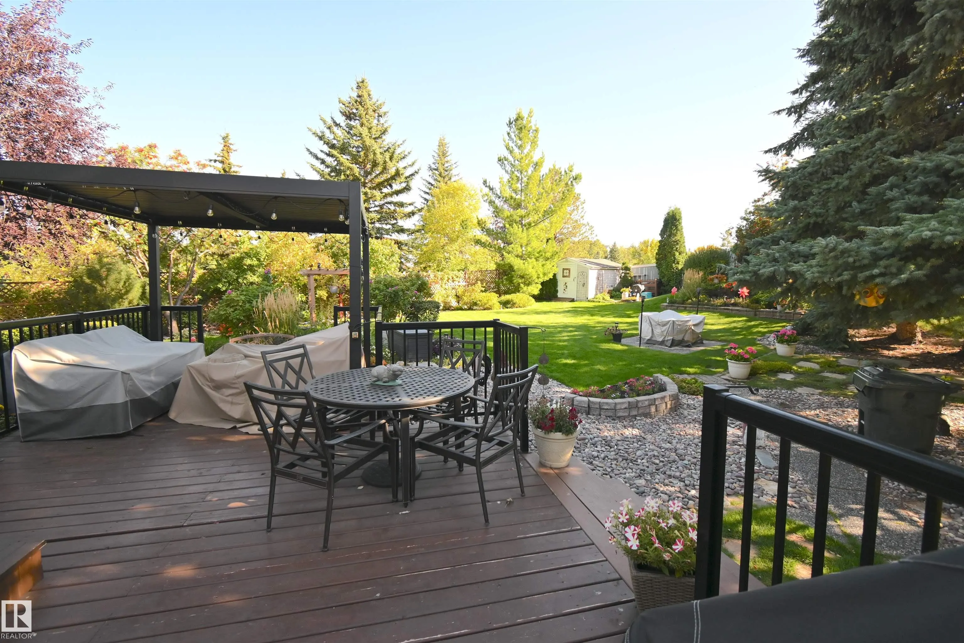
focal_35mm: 15
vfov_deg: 77.3
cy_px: 322
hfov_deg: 100.4
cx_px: 482
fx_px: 402
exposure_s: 1/250
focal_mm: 10
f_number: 5
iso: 200
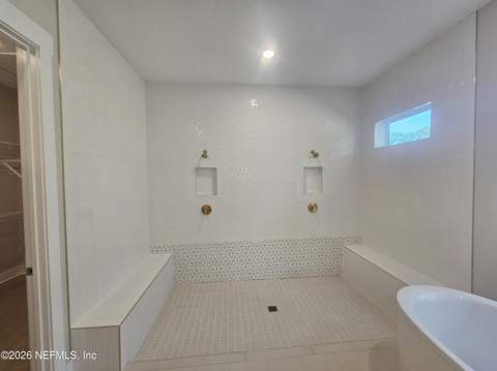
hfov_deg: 106.2
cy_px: 186
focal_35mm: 13
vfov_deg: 89.8
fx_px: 186
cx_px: 248
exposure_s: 1/60
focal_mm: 2.2
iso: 80
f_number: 2.2
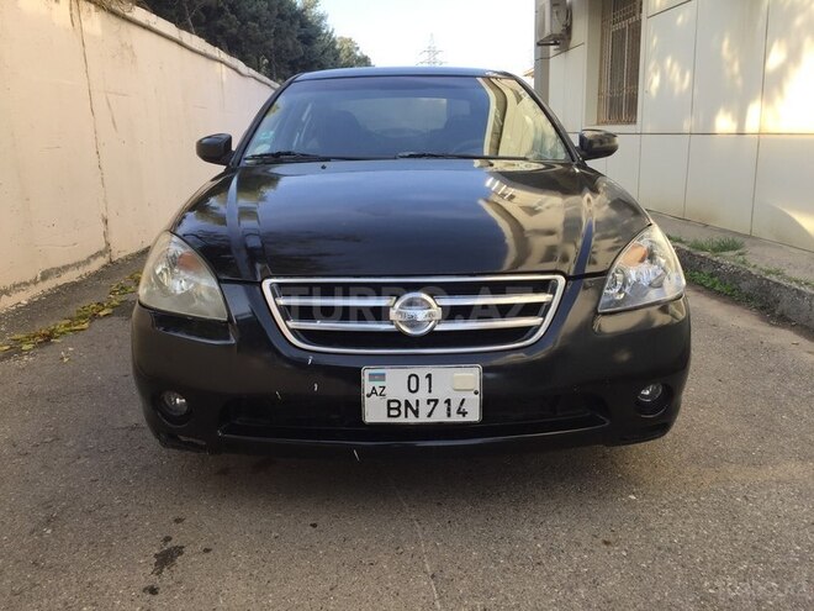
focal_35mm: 29
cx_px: 407
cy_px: 306
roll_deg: +1.0
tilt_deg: -14.6
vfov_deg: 48.2
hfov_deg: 61.7
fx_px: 682
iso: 32
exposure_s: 1/399
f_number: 2.2
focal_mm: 4.15
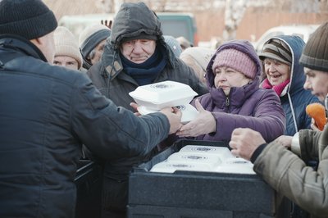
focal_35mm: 75
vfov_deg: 18.2
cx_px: 164
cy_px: 109
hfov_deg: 27.0
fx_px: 683
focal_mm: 75
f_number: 4
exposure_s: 1/200
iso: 100
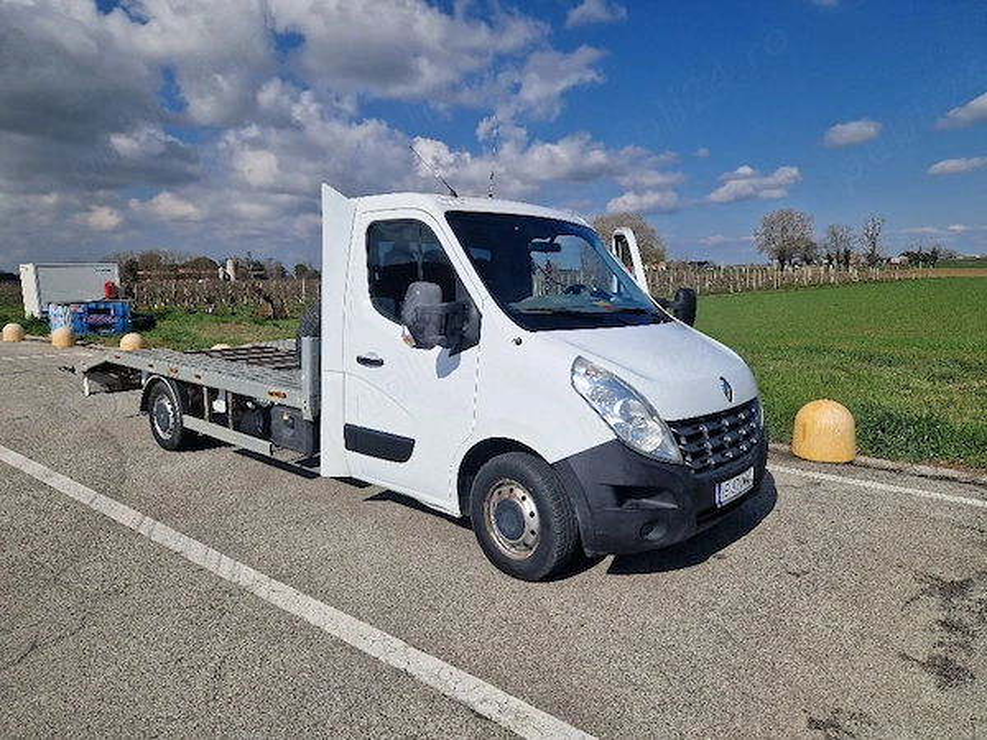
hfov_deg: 73.9
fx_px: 656
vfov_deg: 58.9
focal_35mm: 23
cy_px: 370
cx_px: 494
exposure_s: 1/5000
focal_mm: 5.4
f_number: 1.8
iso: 50
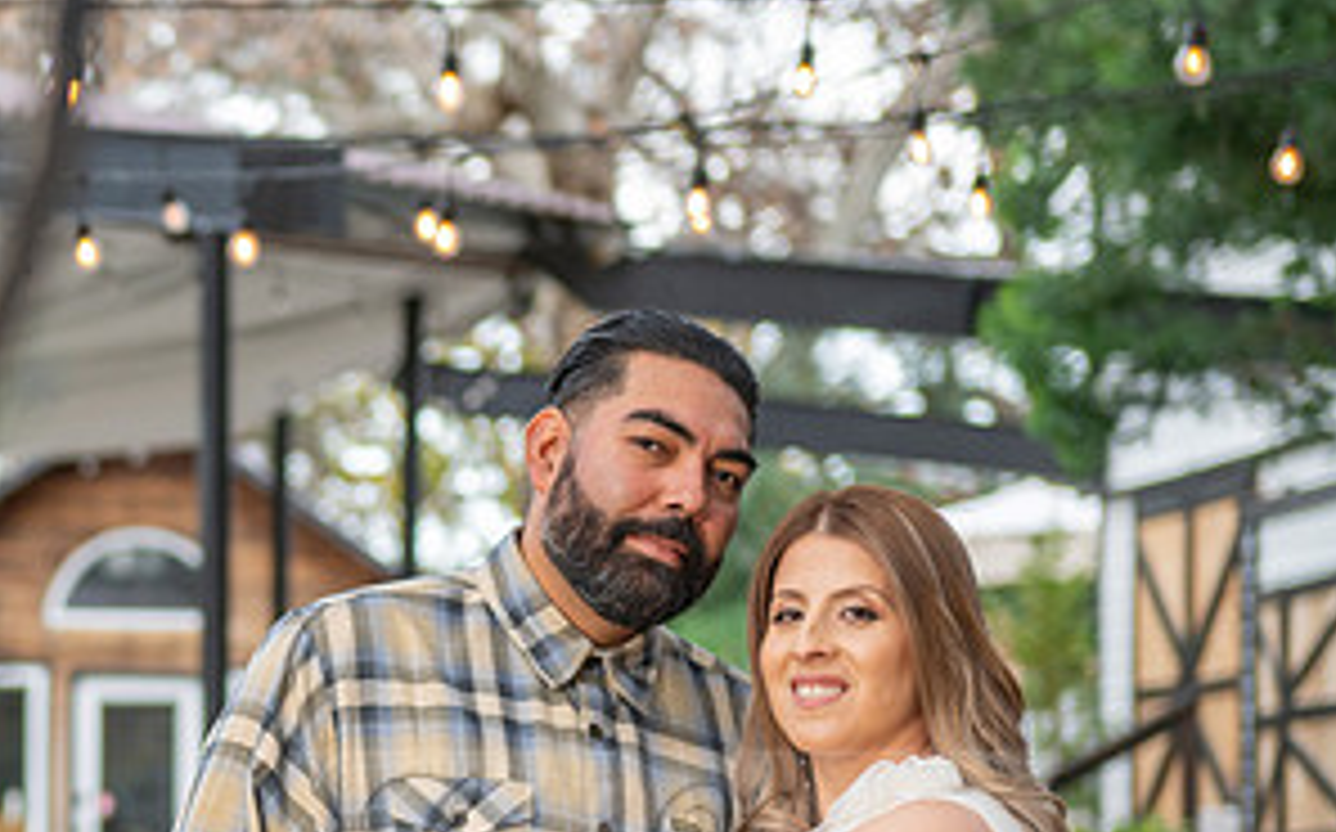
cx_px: -298
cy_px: 719
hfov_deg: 11.2
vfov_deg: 7.1
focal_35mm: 184
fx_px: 6693
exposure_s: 1/160
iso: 200
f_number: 3.2
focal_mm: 70
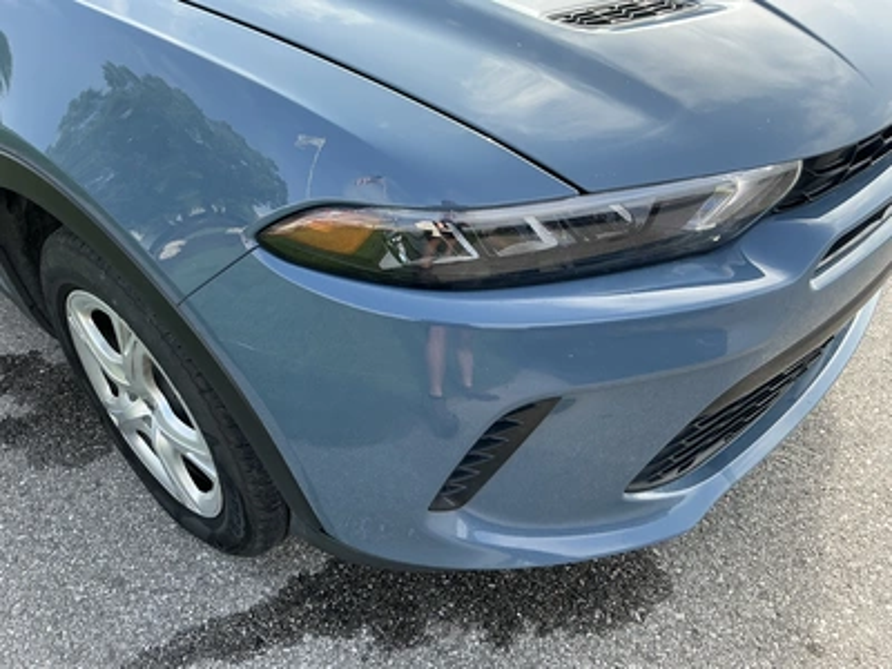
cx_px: 446
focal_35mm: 28
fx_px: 722
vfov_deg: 49.7
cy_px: 334
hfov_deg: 63.4
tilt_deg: -35.1
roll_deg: +1.6
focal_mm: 3
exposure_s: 1/305
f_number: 1.8
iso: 25
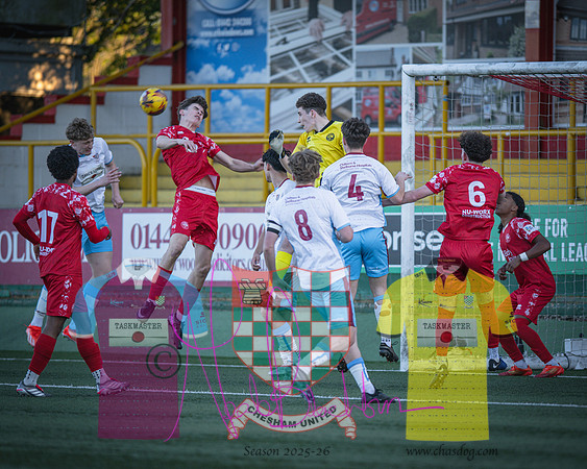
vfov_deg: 4.3
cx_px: 339
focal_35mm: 360
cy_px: 235
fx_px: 6254
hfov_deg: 5.4
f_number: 2.8
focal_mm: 300
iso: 400
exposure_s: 1/500
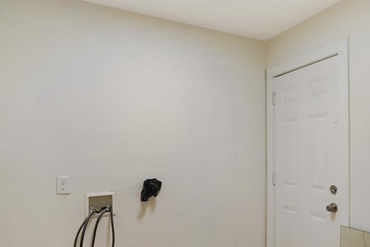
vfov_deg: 48.7
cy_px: 165
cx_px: 228
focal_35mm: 26
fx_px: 267
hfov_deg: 68.4
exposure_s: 1/320
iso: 800
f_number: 4
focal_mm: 16
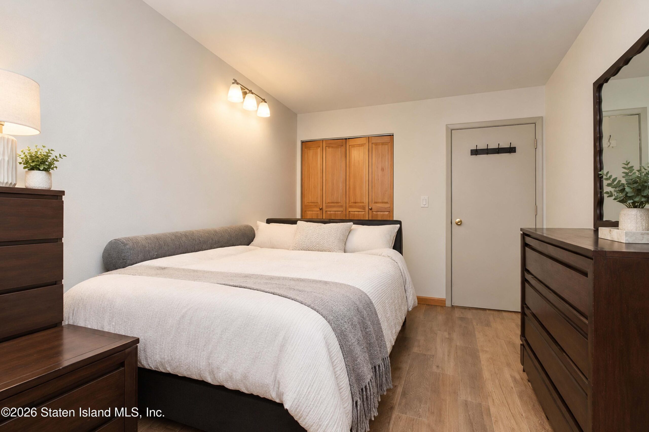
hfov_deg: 100.4
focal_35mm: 15
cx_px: 324
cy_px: 216
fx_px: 270
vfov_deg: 77.3
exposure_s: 1/60
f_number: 8
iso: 2000
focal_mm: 10
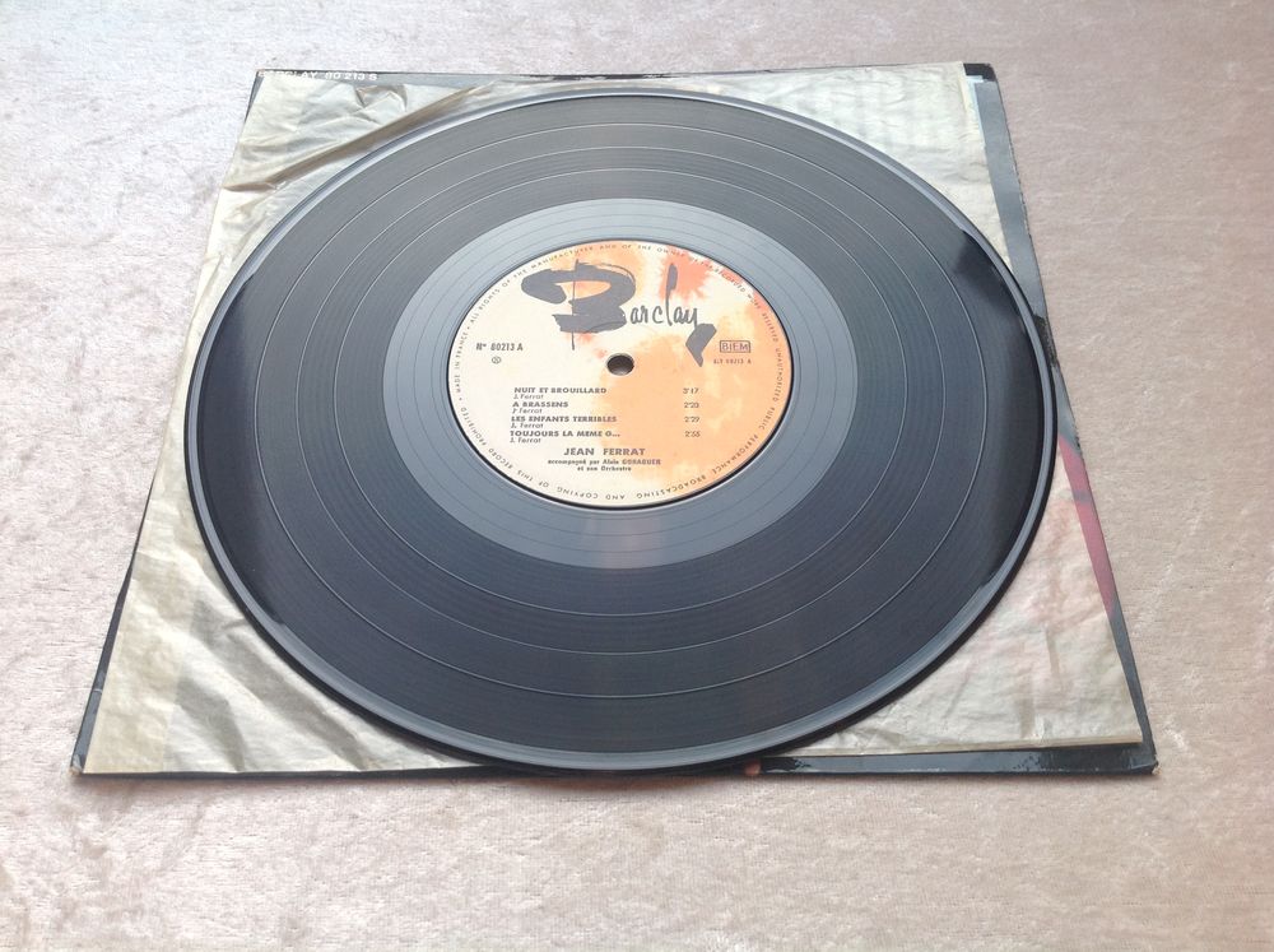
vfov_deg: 40.6
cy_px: 476
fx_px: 1286
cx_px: 637
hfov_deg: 52.7
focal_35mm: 35
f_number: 2.4
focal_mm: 4.28
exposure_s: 1/152
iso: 50
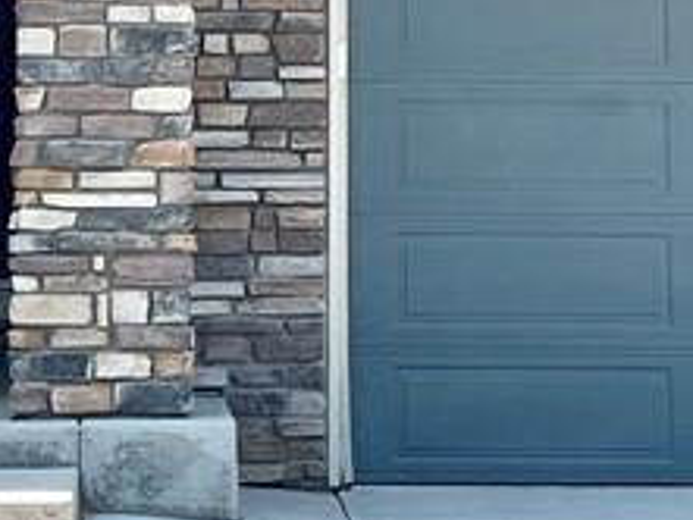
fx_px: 3766
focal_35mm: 188
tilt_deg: +6.7
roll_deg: +1.0
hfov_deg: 10.5
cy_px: -310
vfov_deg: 7.7
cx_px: 298
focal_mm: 5.7
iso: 50
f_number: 1.5
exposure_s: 1/3831
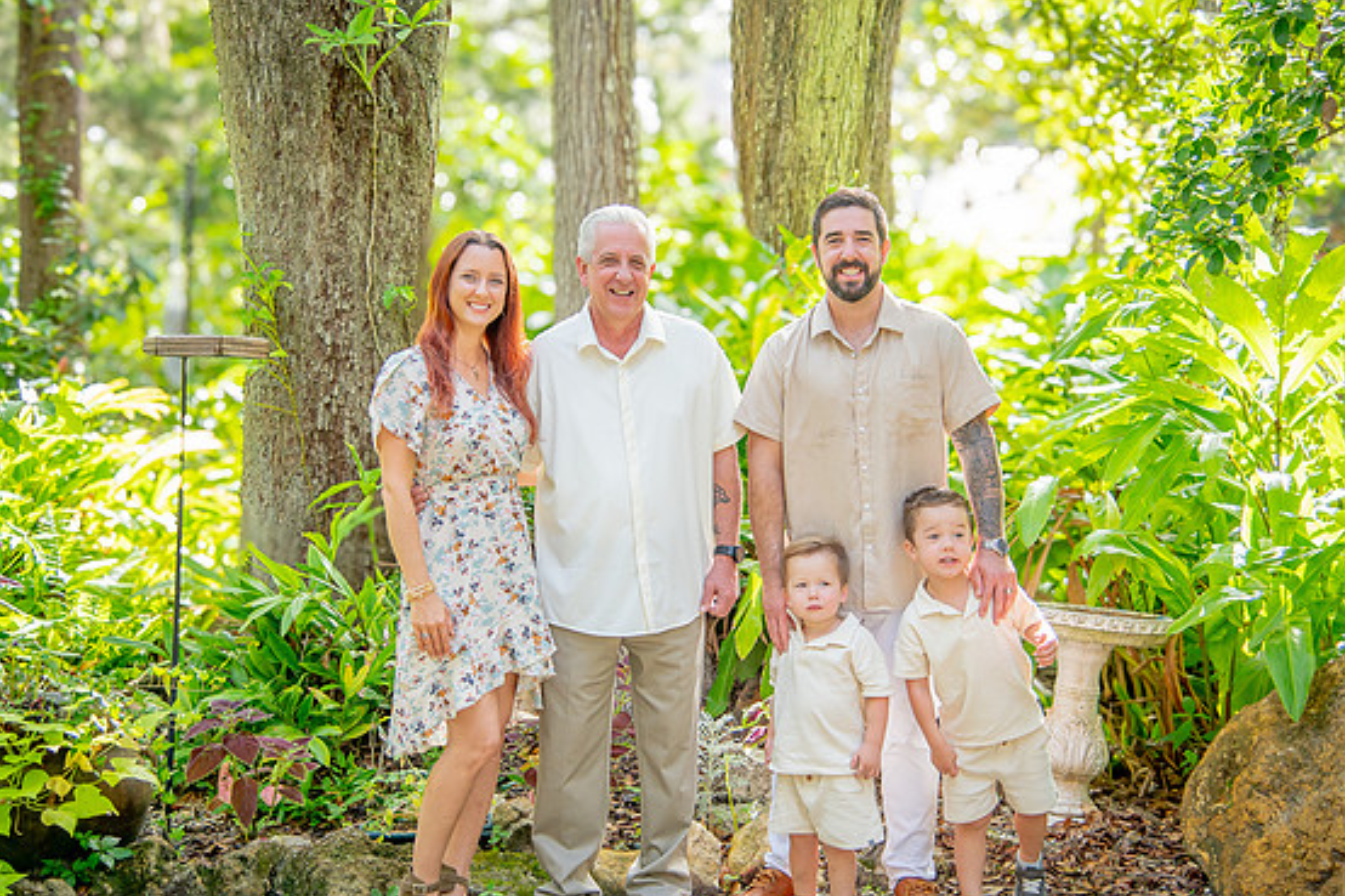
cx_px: 681
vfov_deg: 24.2
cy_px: 440
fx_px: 2091
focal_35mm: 56
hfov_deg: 35.6
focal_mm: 50
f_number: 4
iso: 400
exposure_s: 1/250
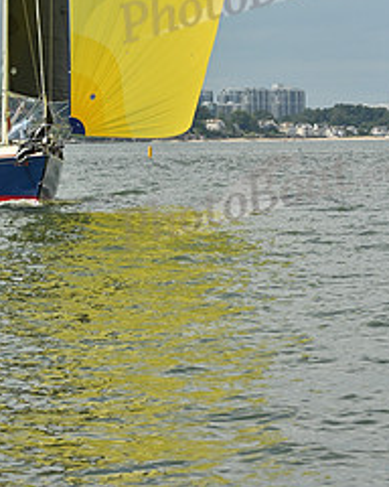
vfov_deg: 8.6
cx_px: 15
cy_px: -85
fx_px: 3195
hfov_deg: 6.9
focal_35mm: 222
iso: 320
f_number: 9
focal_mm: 98
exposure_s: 1/1250
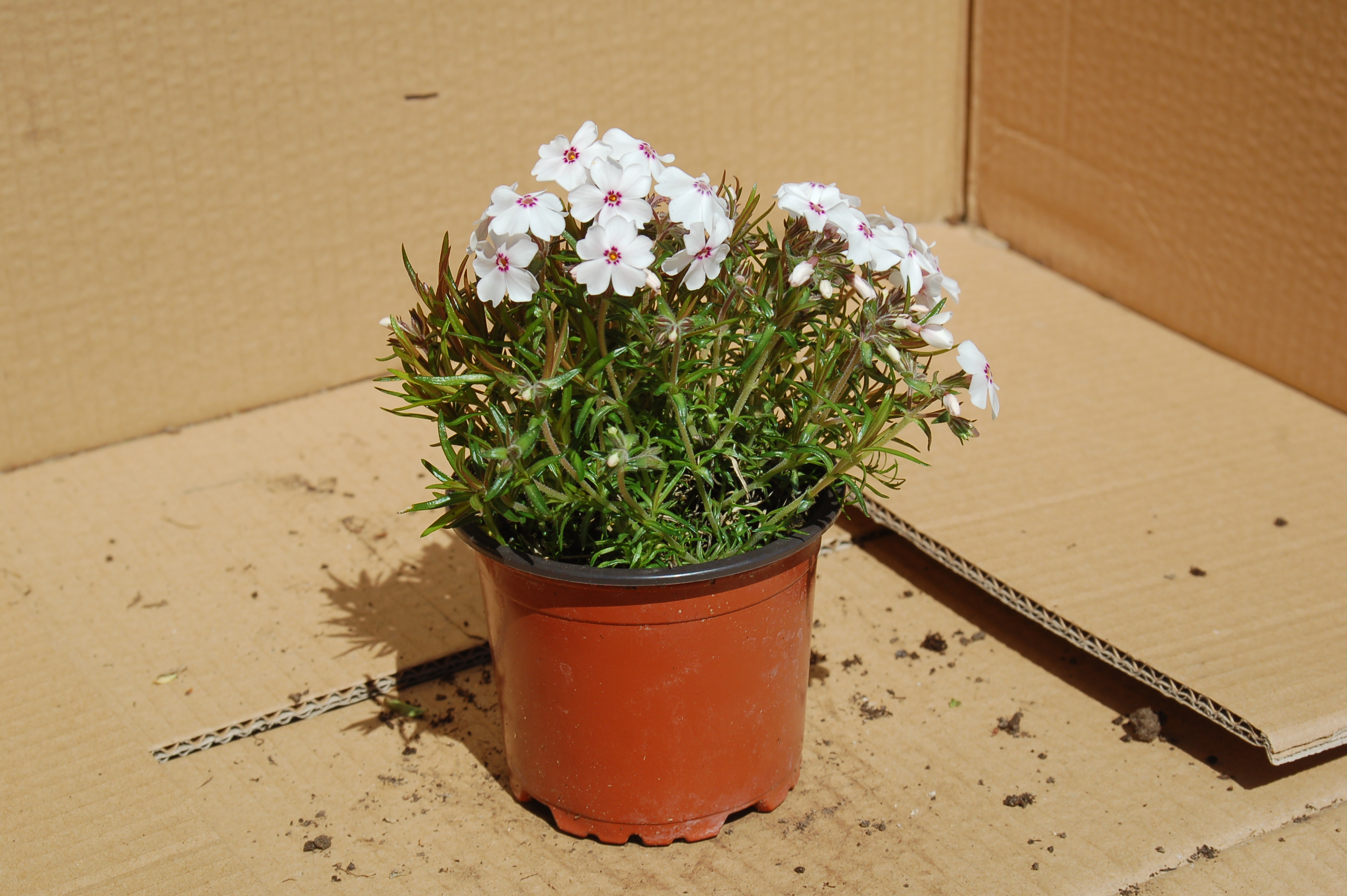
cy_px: 448
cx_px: 674
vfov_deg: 18.9
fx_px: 2692
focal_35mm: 72
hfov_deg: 28.1
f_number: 8
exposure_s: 1/250
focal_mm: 48
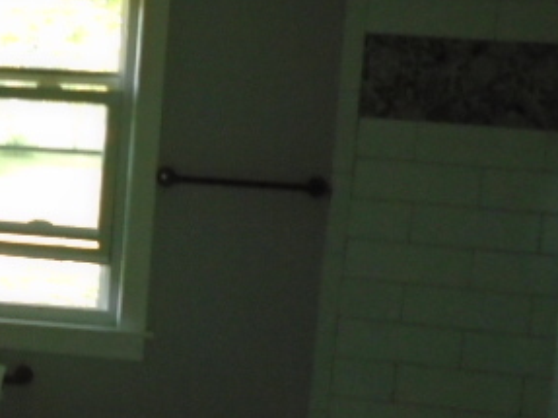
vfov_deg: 25.2
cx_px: 12
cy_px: 224
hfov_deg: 31.0
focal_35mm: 58
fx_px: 935
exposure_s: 1/30
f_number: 3.2
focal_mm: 4.6
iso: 320
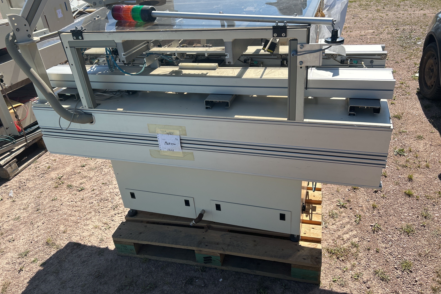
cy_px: 140
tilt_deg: -29.4
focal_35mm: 28
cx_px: 214
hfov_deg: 65.5
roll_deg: +5.3
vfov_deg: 46.4
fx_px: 343
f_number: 1.5
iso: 50
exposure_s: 1/3257
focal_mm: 5.7
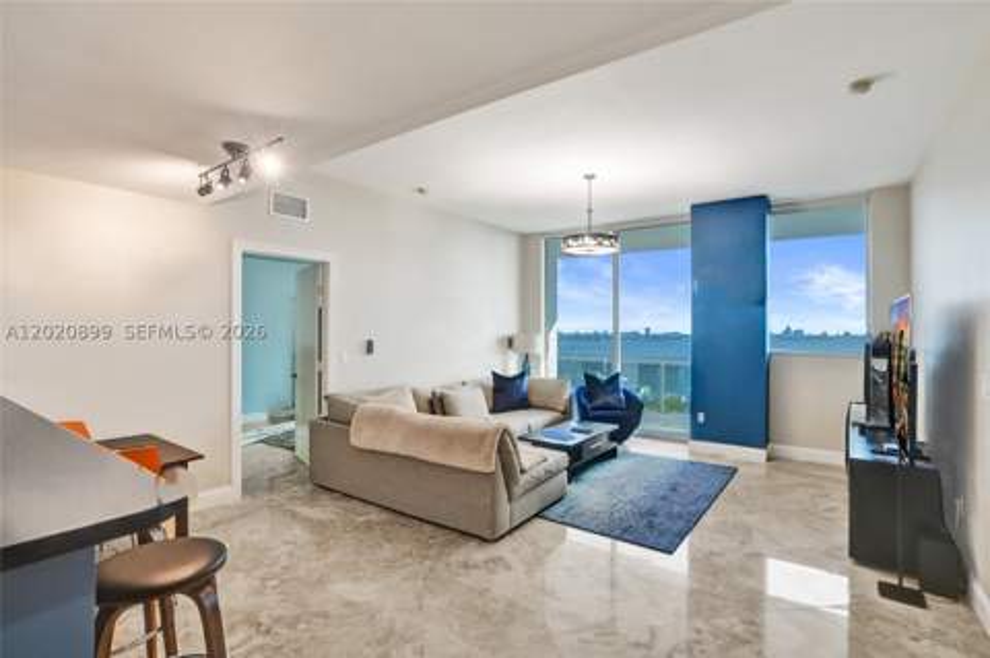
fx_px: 440
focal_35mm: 16
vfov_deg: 73.6
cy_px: 329
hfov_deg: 96.8
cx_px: 495
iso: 3200
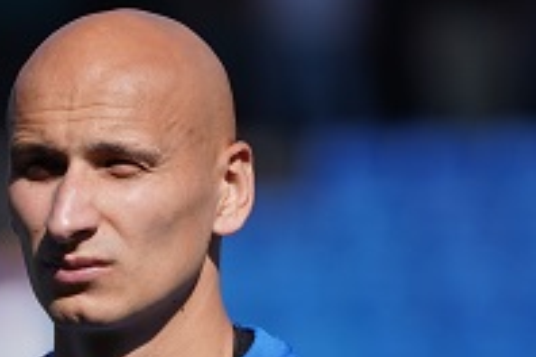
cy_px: 468
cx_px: 119
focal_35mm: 1213
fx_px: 18059
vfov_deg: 1.1
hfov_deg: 1.7
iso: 320
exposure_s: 1/2000
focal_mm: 400
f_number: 5.6
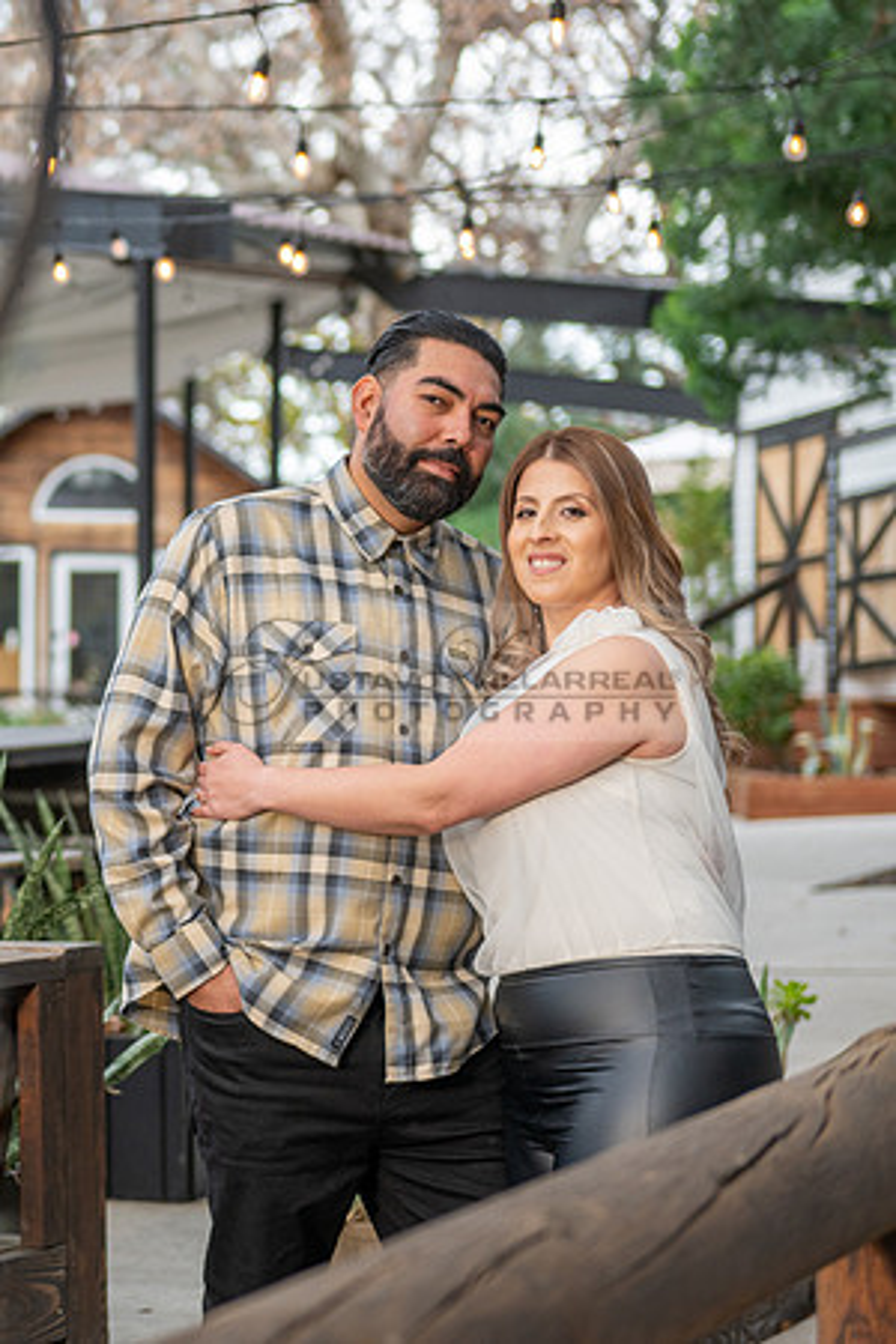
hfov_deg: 11.3
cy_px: 582
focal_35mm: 119
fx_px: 4444
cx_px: -195
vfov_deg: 17.2
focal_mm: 70
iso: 200
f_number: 3.2
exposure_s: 1/160
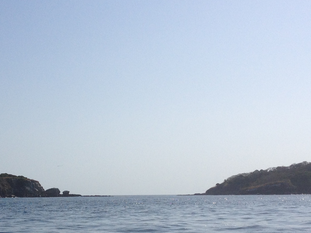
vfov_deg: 17.4
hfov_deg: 23.2
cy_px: 193
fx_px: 755
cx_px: 105
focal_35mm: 84
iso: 50
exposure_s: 1/6135
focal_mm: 4.28
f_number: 2.4
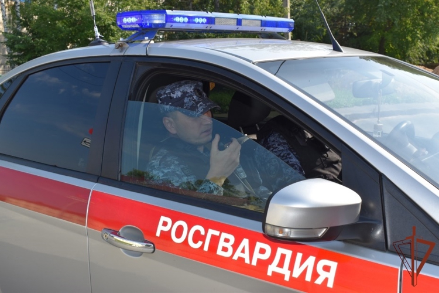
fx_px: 494
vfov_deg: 33.0
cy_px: 146
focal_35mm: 40
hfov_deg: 47.9
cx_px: 220
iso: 100
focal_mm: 27
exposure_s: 1/200
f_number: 9
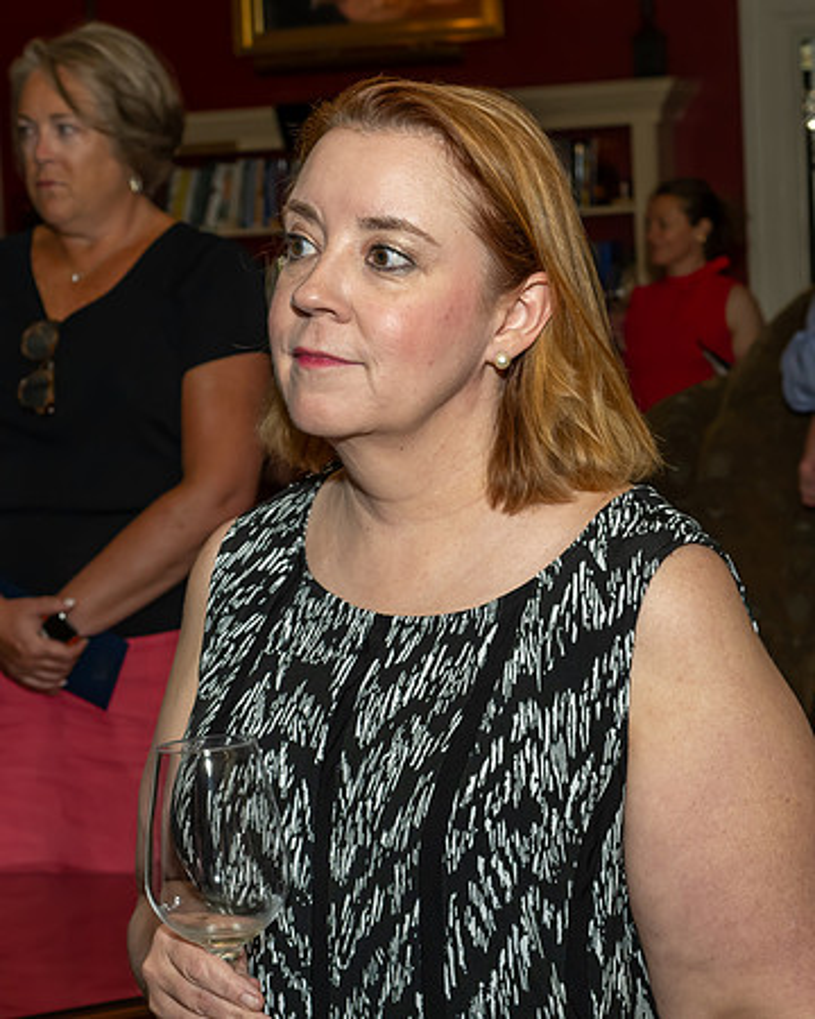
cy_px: 532
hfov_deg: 16.5
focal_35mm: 93
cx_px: 330
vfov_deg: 20.6
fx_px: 2802
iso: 400
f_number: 6.3
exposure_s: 1/250
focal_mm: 38
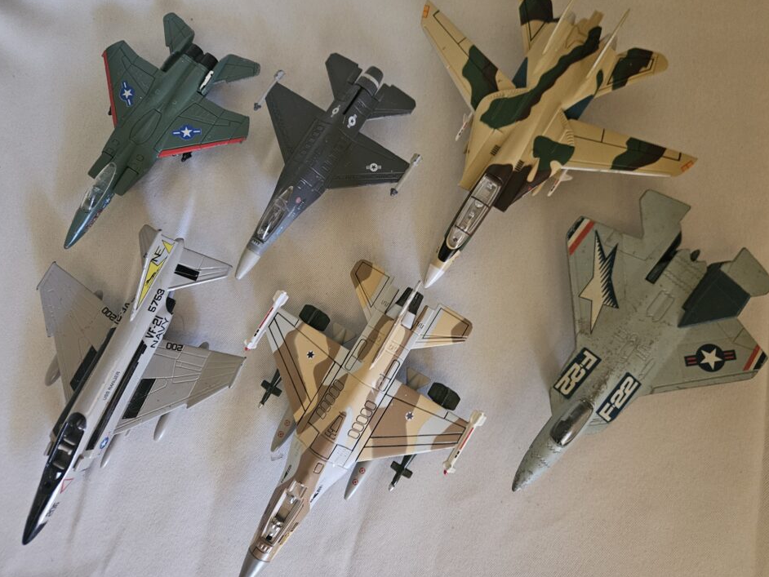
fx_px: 556
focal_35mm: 25
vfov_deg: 54.9
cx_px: 384
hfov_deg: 69.4
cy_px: 272
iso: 640
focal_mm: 5.4
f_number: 1.8
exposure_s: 1/24
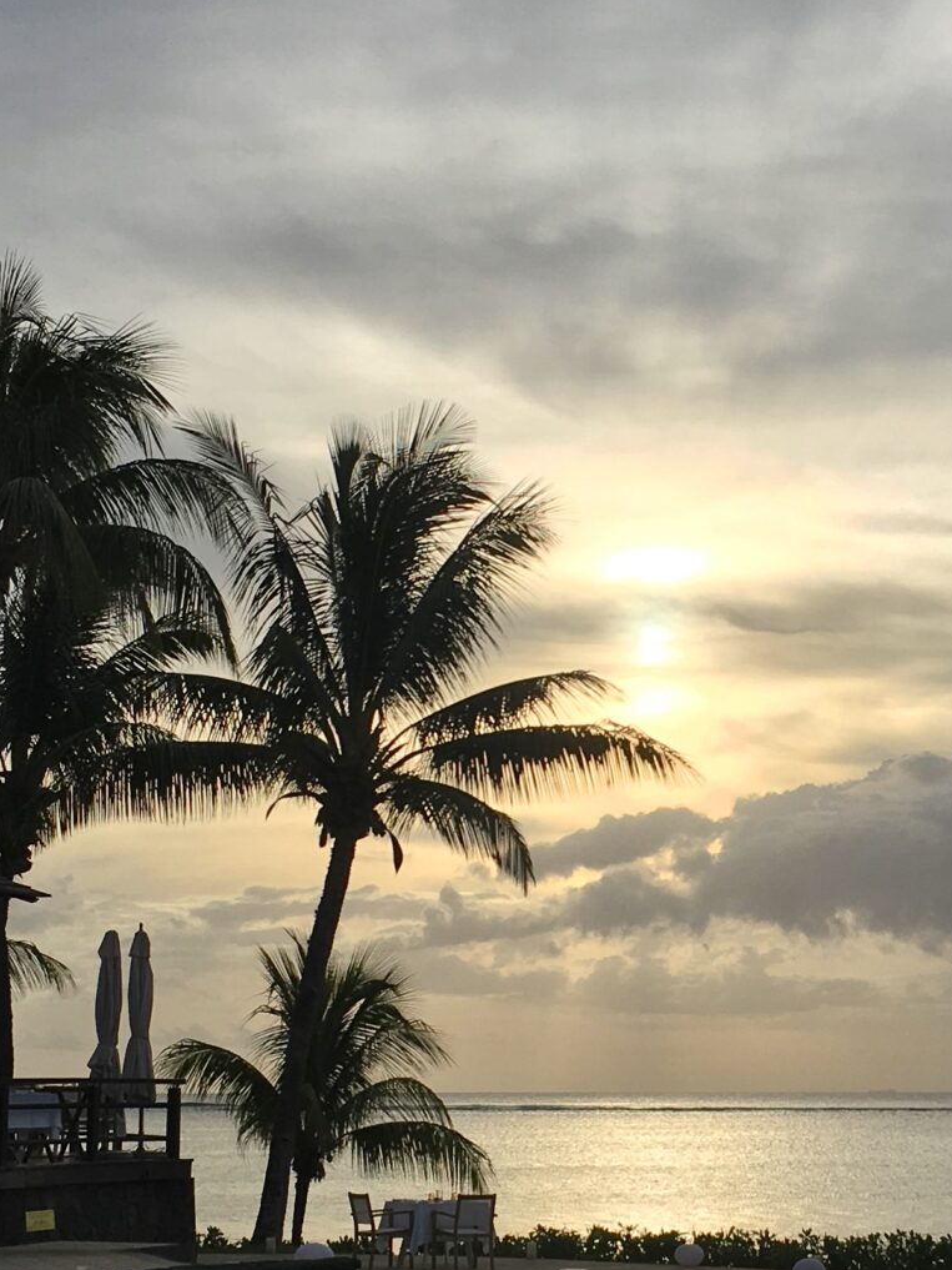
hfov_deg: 20.1
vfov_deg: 26.6
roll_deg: +0.1
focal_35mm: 73
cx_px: 631
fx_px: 2676
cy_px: 775
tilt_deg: +8.7
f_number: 2.2
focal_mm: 4.15
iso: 25
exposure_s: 1/3497
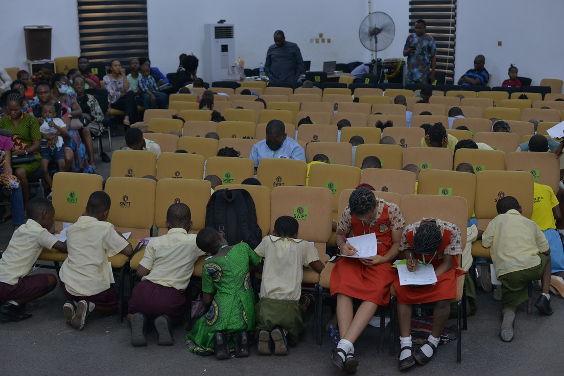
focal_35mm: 50
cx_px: 282
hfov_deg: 39.6
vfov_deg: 27.0
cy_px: 188
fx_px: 783
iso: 1000
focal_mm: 50
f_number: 5.6
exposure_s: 1/160
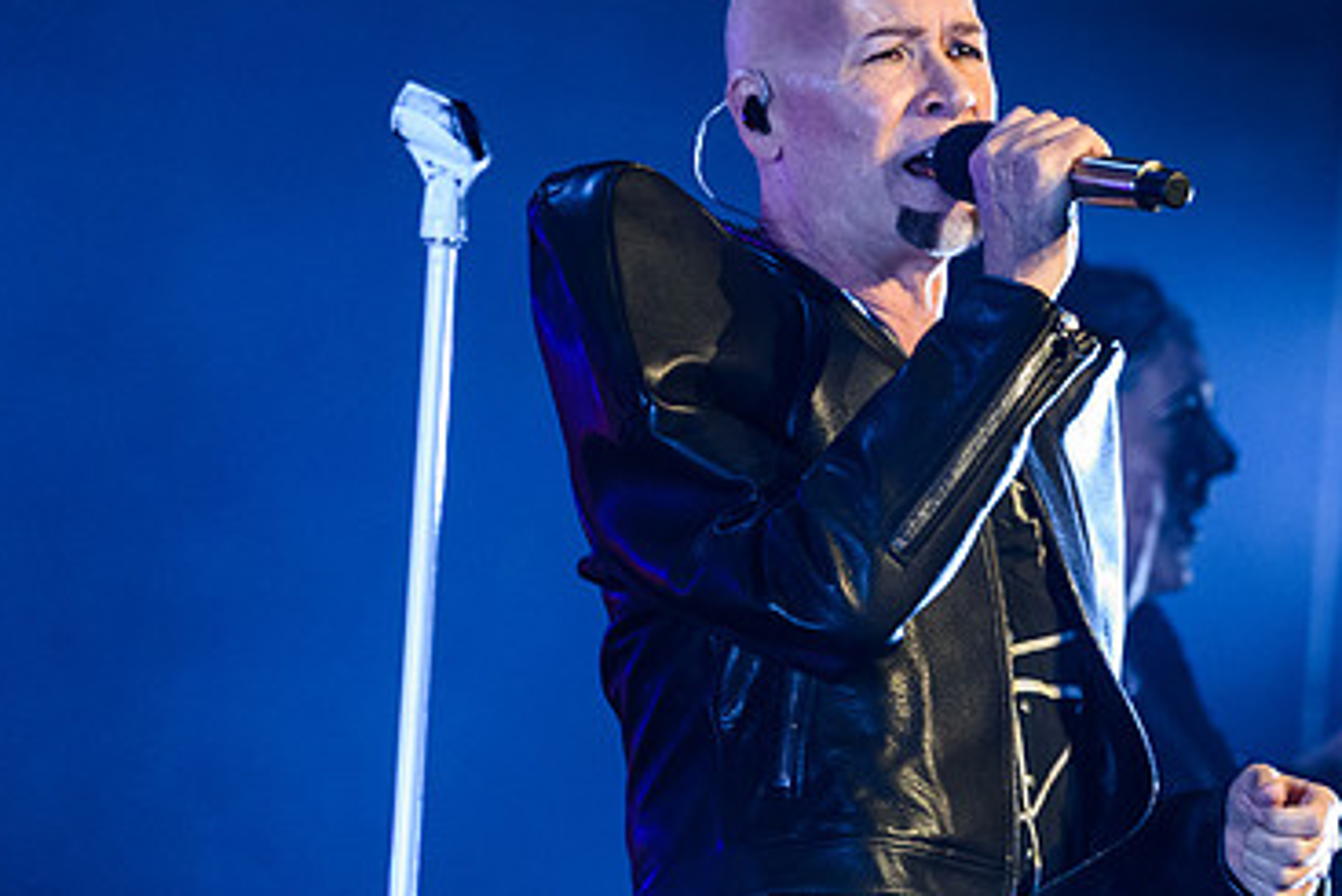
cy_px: 426
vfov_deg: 1.6
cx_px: 921
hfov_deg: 2.5
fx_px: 31212
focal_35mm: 837
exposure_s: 1/200
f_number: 6
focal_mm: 450
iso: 4000
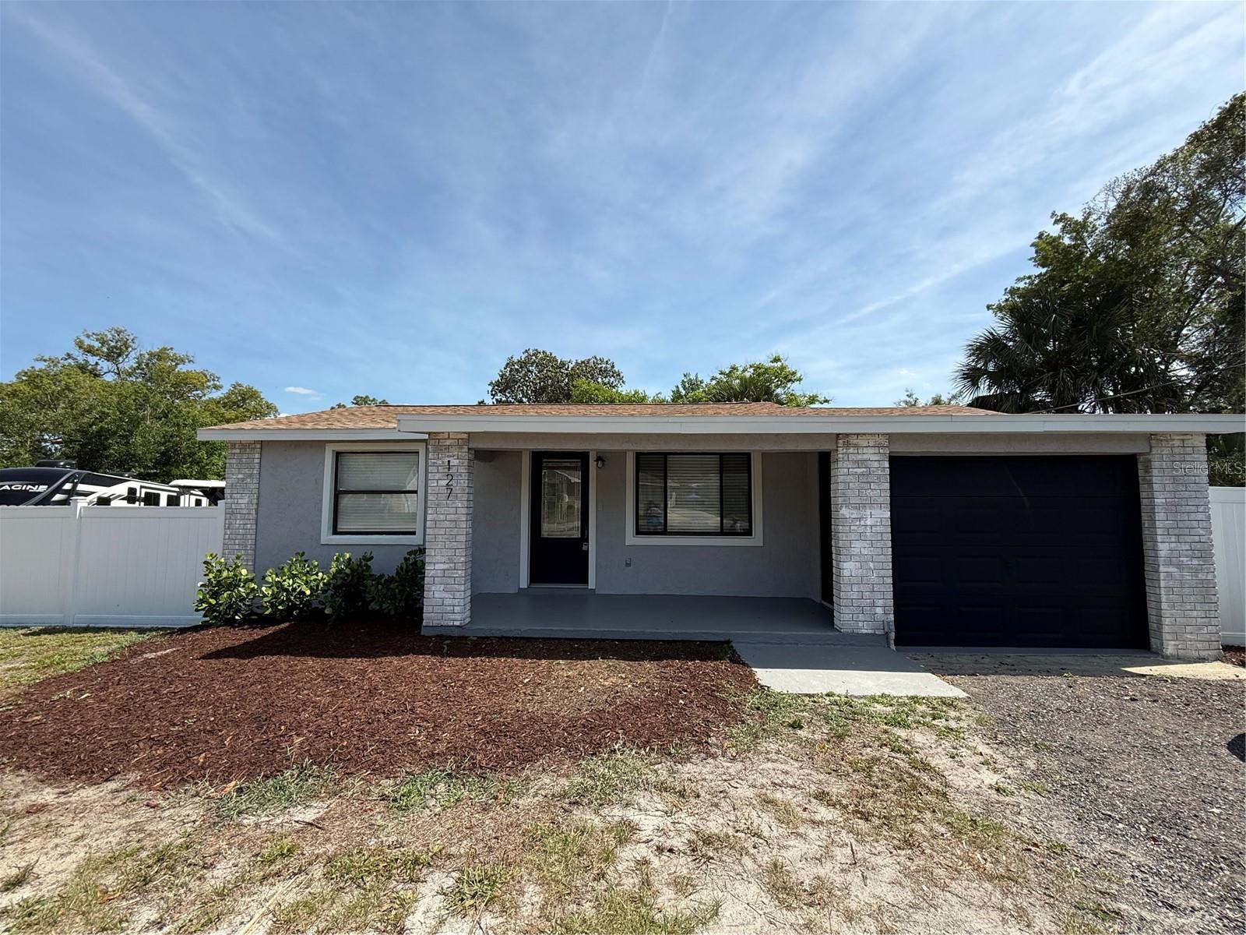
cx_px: 623
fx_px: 504
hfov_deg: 102.1
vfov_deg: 85.7
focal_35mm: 14
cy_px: 468
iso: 50
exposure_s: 1/1848
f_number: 2.2
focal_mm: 2.22
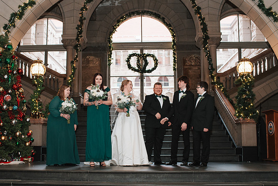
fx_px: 347
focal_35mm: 45
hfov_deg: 43.6
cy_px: 110
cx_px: 121
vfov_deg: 29.9
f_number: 3.5
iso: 1000
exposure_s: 1/200
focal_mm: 35
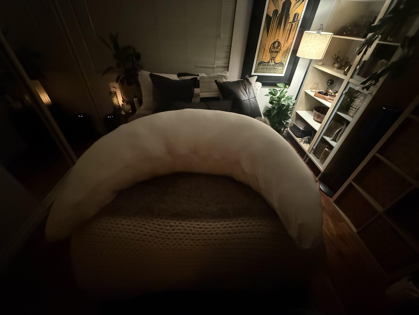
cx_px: 210
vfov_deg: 85.7
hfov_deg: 102.1
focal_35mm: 14
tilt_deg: -38.6
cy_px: 158
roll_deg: -3.8
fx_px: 169
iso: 1600
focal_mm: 2.22
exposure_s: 1/30
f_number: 2.2
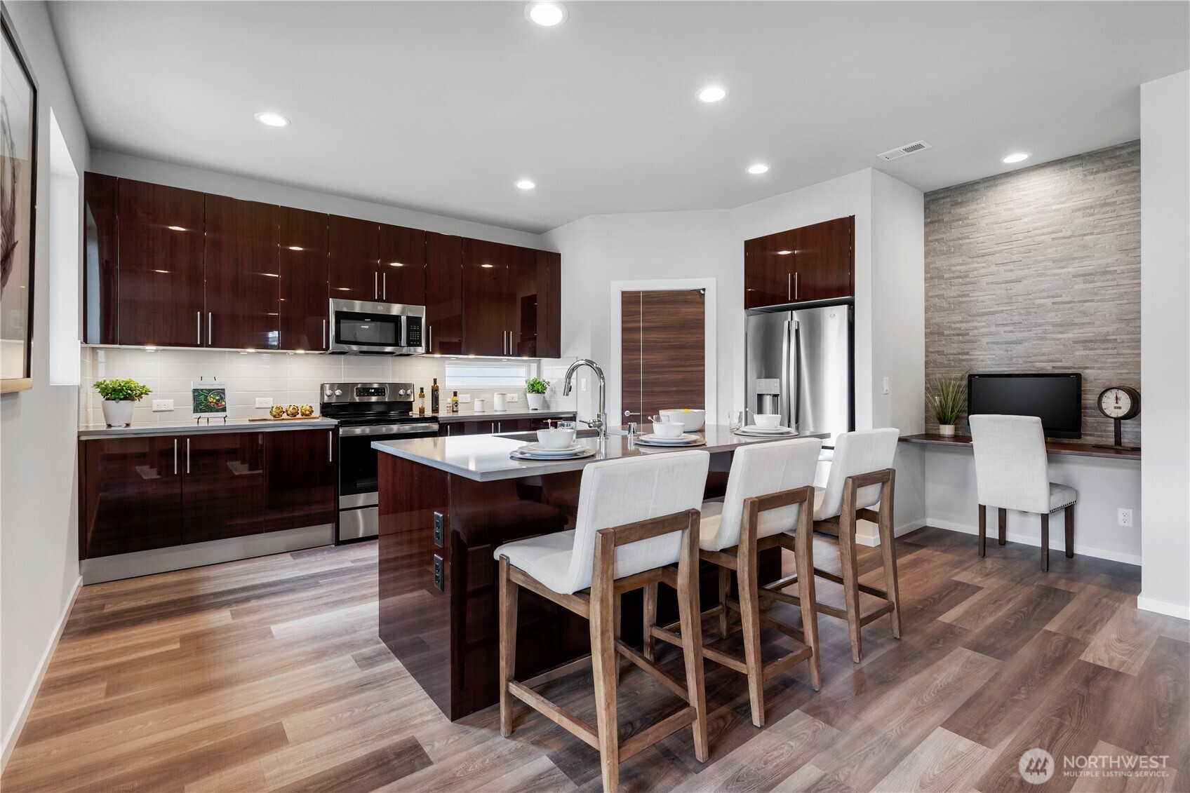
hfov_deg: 96.7
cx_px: 595
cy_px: 396
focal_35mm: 16
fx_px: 529
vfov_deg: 73.8
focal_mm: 16
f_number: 9
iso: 800
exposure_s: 1/13
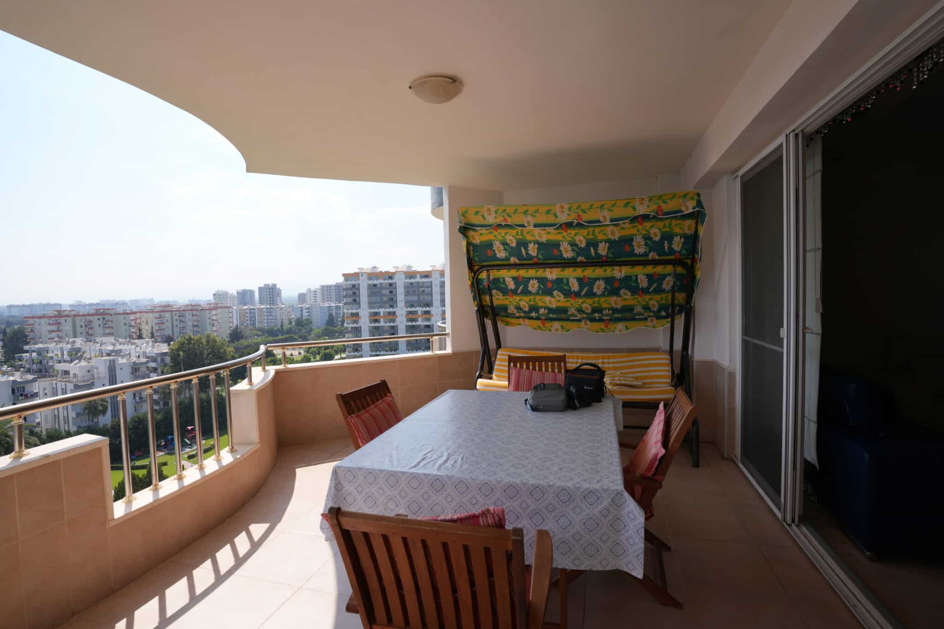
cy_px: 314
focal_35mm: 17
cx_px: 472
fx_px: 446
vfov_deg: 70.4
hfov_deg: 93.3
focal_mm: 17
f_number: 8
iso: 100
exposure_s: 1/250
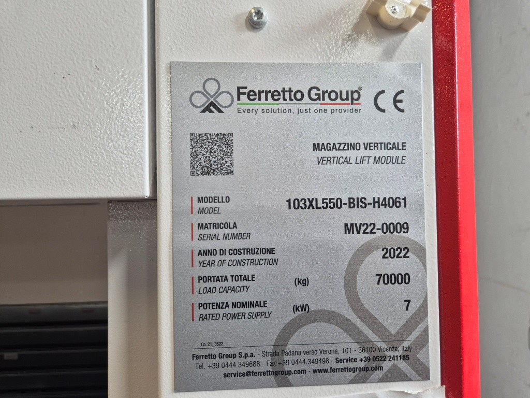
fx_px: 352
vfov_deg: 58.9
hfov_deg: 73.9
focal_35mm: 23
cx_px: 265
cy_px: 199
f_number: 1.8
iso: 50
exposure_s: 1/100
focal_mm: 5.4
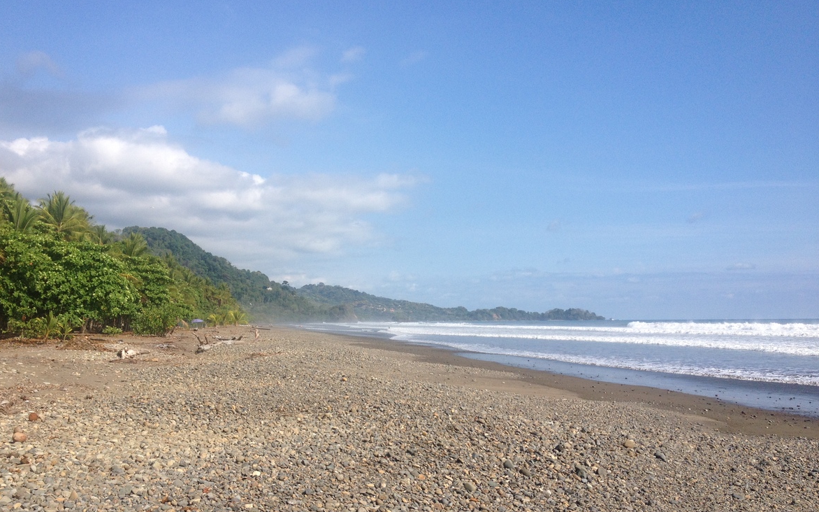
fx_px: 848
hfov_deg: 51.5
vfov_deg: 33.5
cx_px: 400
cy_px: 284
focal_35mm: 38
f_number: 2.4
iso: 50
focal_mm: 4.28
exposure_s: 1/2304
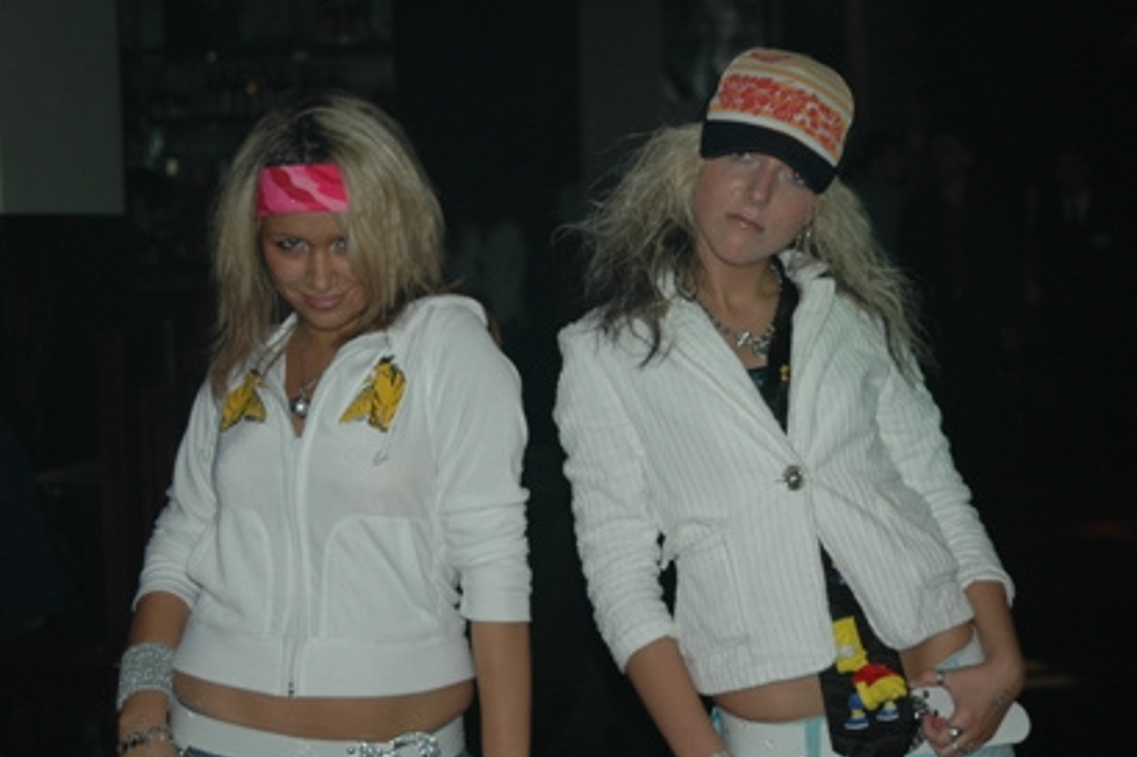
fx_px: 2589
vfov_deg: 16.6
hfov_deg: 24.8
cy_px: 397
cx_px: 541
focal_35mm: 82
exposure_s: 1/60
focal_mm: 50
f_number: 2.8
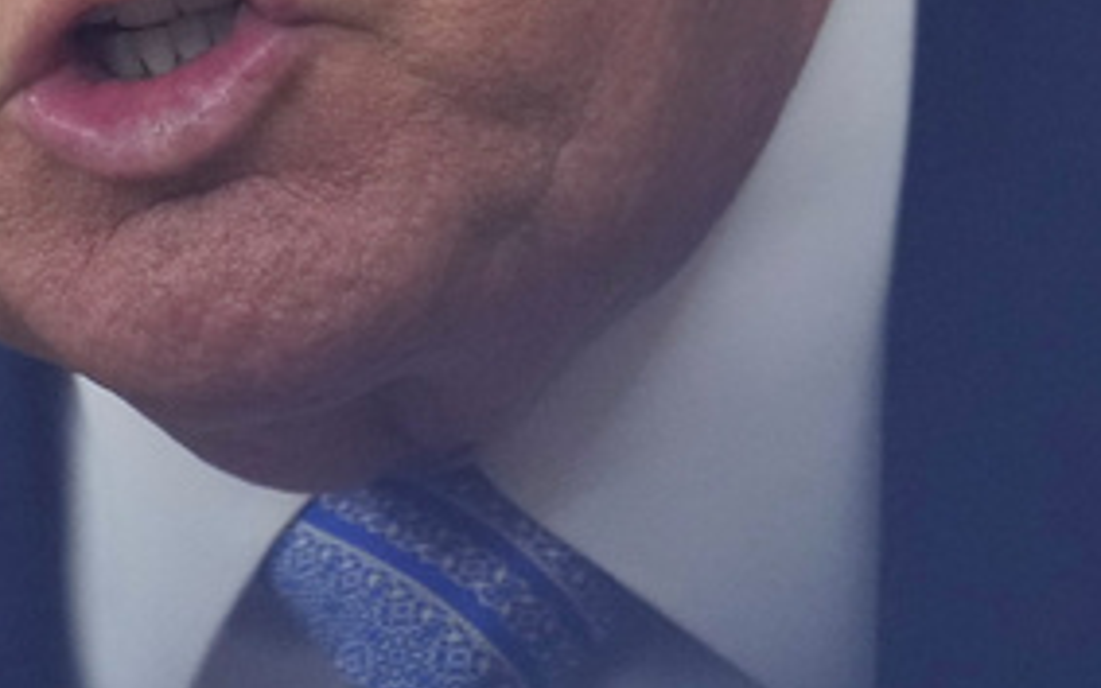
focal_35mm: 1107
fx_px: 33223
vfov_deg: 1.2
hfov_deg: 1.9
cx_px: 677
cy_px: -361
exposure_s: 1/250
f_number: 2.8
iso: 3200
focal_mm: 200
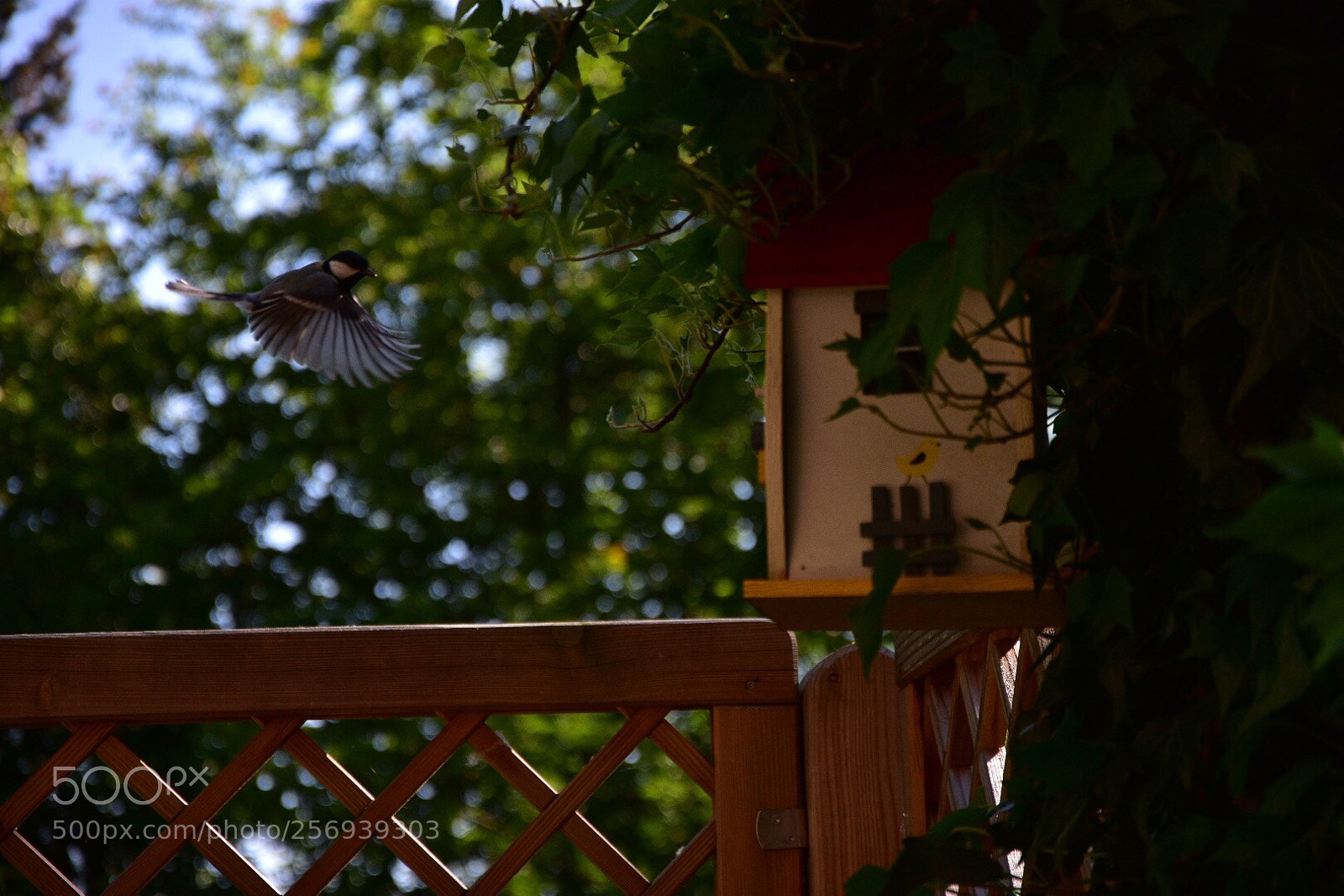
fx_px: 5880
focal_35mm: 158
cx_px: 672
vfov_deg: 8.7
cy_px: 448
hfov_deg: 13.0
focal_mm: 105
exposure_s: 1/1250
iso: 400
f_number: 5.6
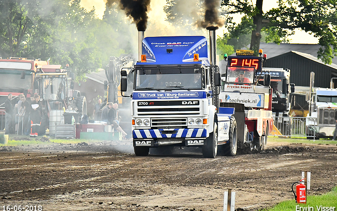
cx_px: 169
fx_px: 2752
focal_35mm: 300
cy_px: 100
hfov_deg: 7.0
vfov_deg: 4.4
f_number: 5.6
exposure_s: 1/2000
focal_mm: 195
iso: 1600
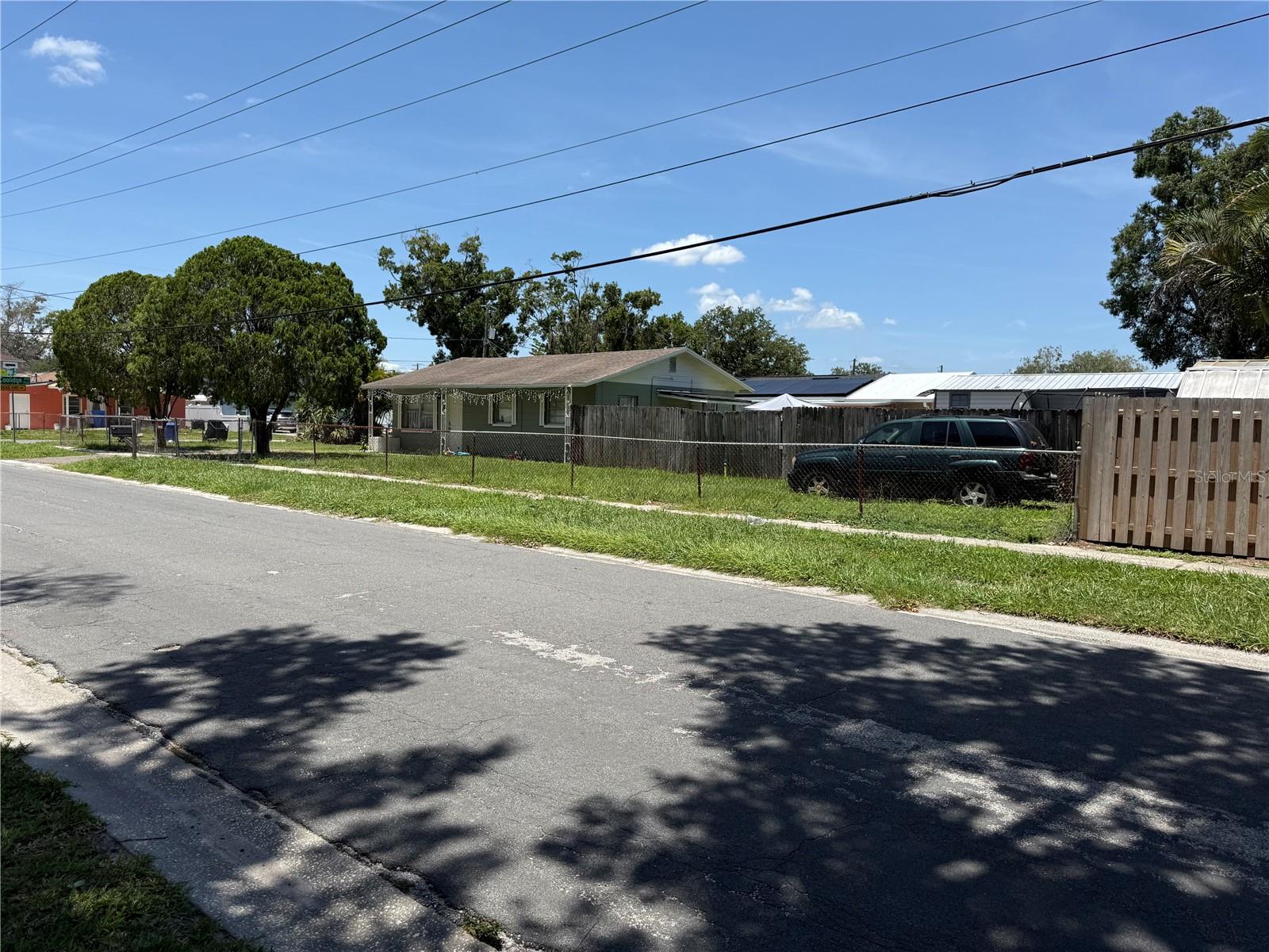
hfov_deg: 71.6
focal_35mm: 24
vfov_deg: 56.8
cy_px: 476
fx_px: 880
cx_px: 634
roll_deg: -1.9
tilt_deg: -2.8
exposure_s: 1/4405
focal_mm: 6.76
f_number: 1.78
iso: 80
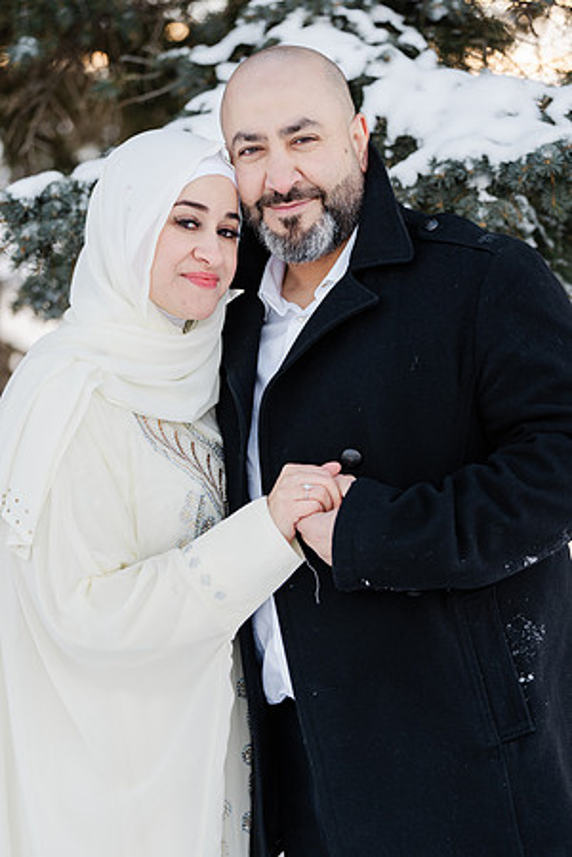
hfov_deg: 16.7
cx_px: 286
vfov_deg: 24.8
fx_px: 1954
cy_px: 428
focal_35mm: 82
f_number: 2.8
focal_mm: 82
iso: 125
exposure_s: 1/160
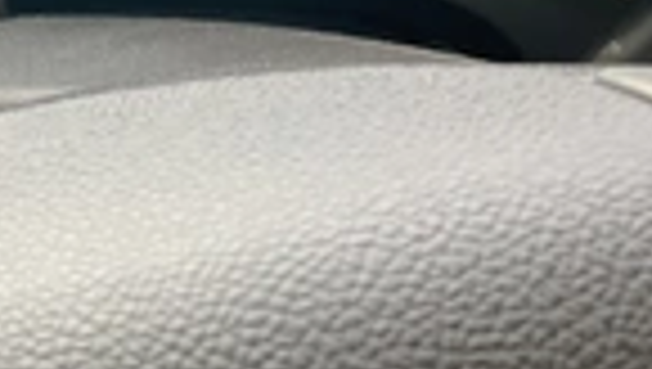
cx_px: 90
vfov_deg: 12.9
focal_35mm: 87
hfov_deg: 23.9
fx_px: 1506
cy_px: -252
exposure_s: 1/122
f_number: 1.8
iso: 40
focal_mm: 3
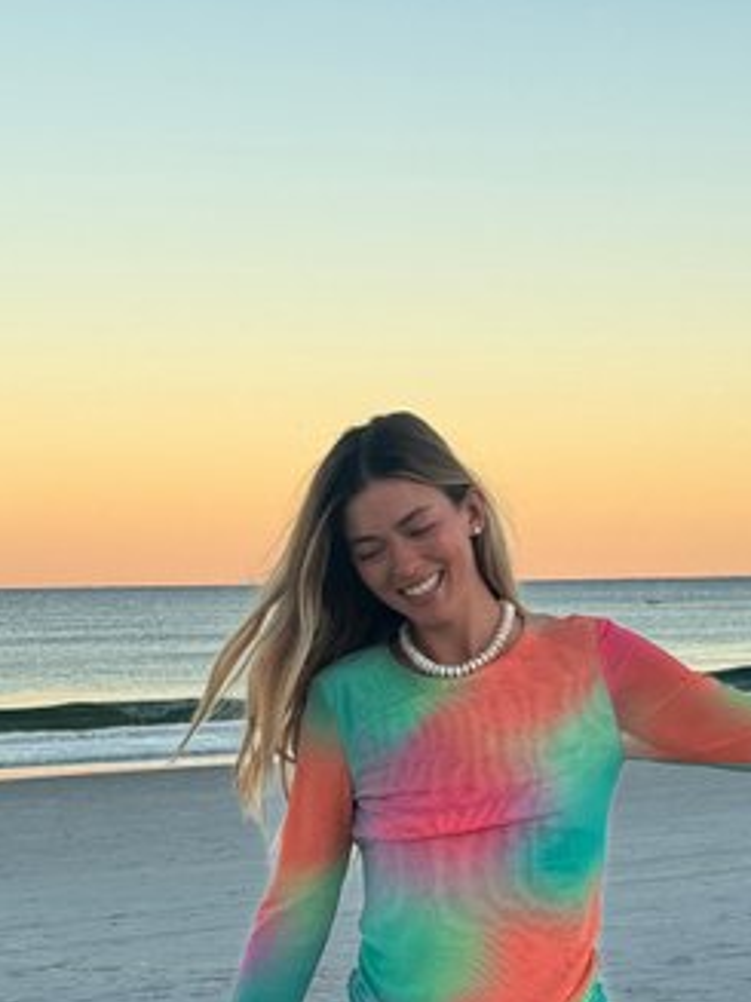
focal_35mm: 94
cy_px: 910
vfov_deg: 20.4
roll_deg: +1.1
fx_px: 2721
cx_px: 484
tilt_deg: -9.4
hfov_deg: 15.7
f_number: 1.78
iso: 64
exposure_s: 1/685
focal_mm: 6.76
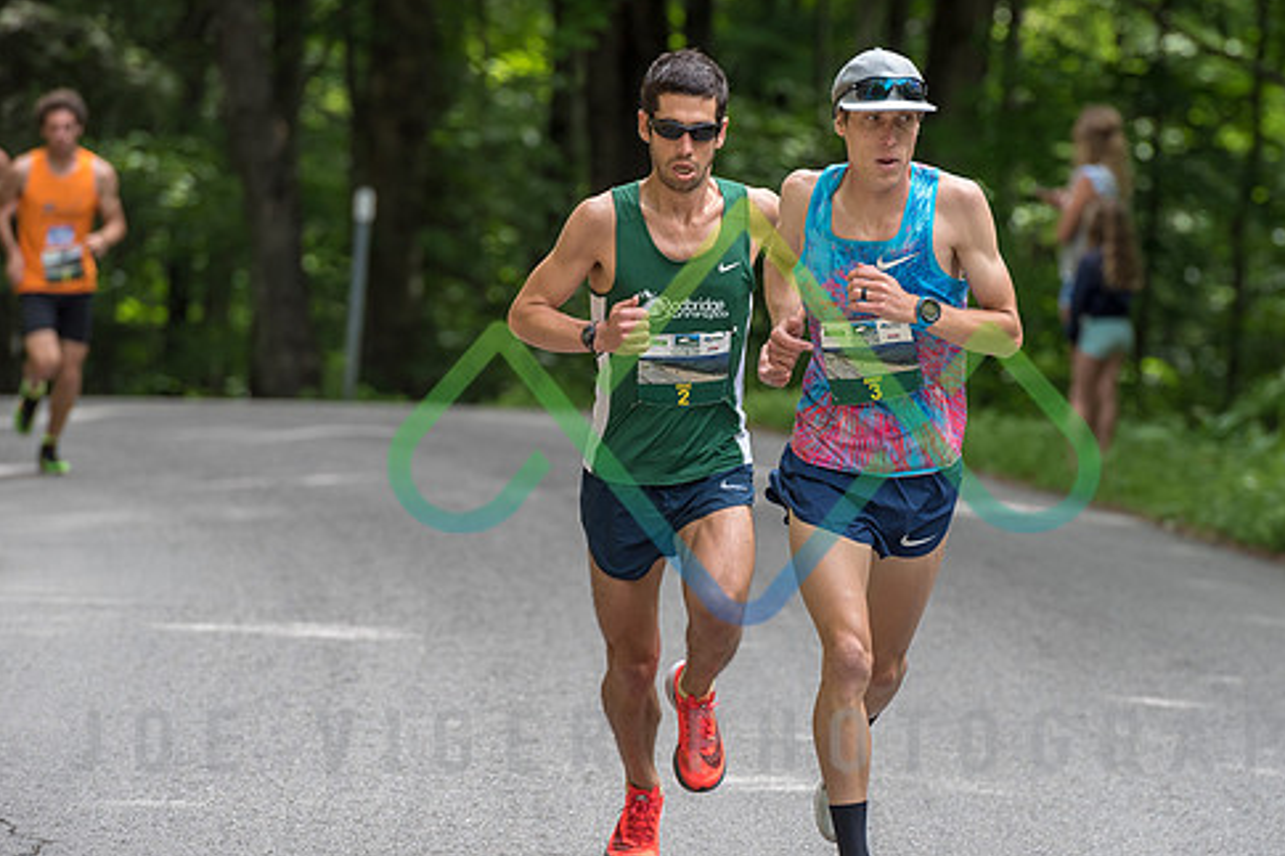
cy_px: 416
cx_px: 846
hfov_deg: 7.6
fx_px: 9669
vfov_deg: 5.1
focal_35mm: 271
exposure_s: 1/500
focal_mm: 200
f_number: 4.5
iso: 400
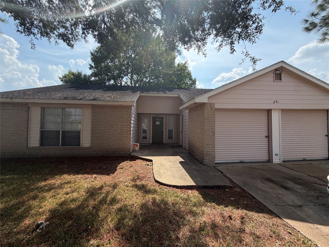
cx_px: 164
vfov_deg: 85.7
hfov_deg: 102.1
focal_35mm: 14
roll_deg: +0.0
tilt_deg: +0.8
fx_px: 133
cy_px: 124
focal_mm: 2.22
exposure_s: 1/789
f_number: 2.2
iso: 25
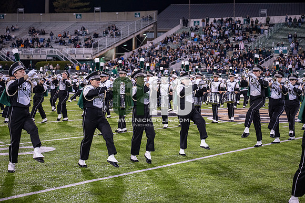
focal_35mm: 70
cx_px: 152
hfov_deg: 28.8
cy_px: 102
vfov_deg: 19.5
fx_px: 593
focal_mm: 70
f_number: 3.2
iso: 1250
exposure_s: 1/500
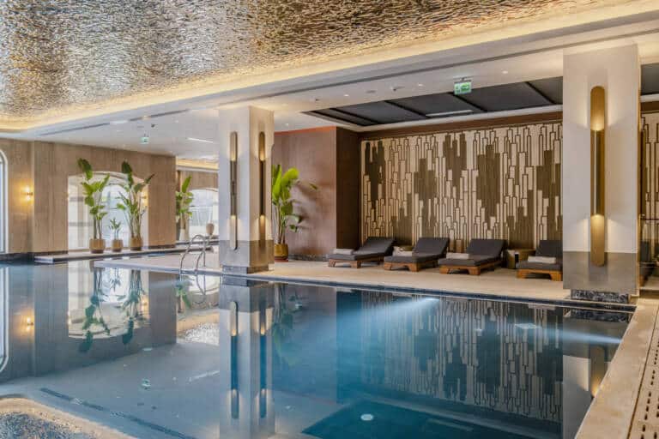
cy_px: 220
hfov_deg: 63.7
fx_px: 531
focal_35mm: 29
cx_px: 330
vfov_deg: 45.0
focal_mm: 19.1
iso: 3200
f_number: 5.6
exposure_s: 1/160
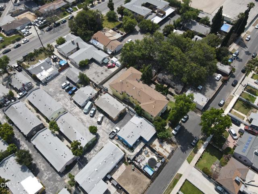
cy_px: 97
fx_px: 179
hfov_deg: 71.6
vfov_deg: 56.8
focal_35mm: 24
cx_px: 129
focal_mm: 4.5
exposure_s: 1/640
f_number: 2.8
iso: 100
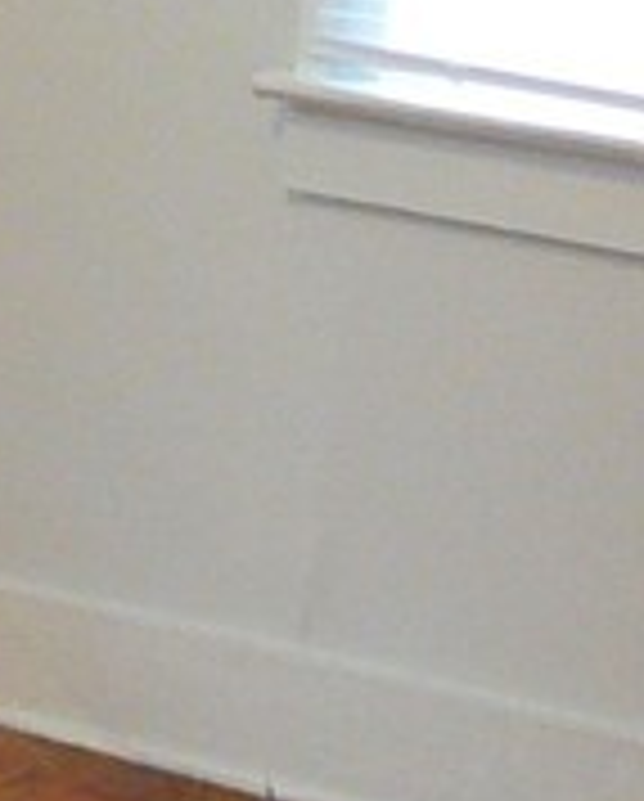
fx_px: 4658
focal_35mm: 196
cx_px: -576
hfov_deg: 7.6
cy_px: 770
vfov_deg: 9.8
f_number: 2.8
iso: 200
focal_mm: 5.2
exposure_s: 1/15
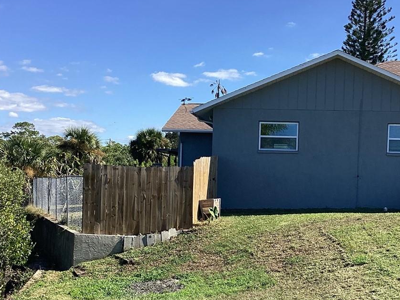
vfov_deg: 24.7
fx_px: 682
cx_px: 244
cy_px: 209
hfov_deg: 32.6
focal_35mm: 59
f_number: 2.4
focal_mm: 3.3
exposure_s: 1/1072
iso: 25
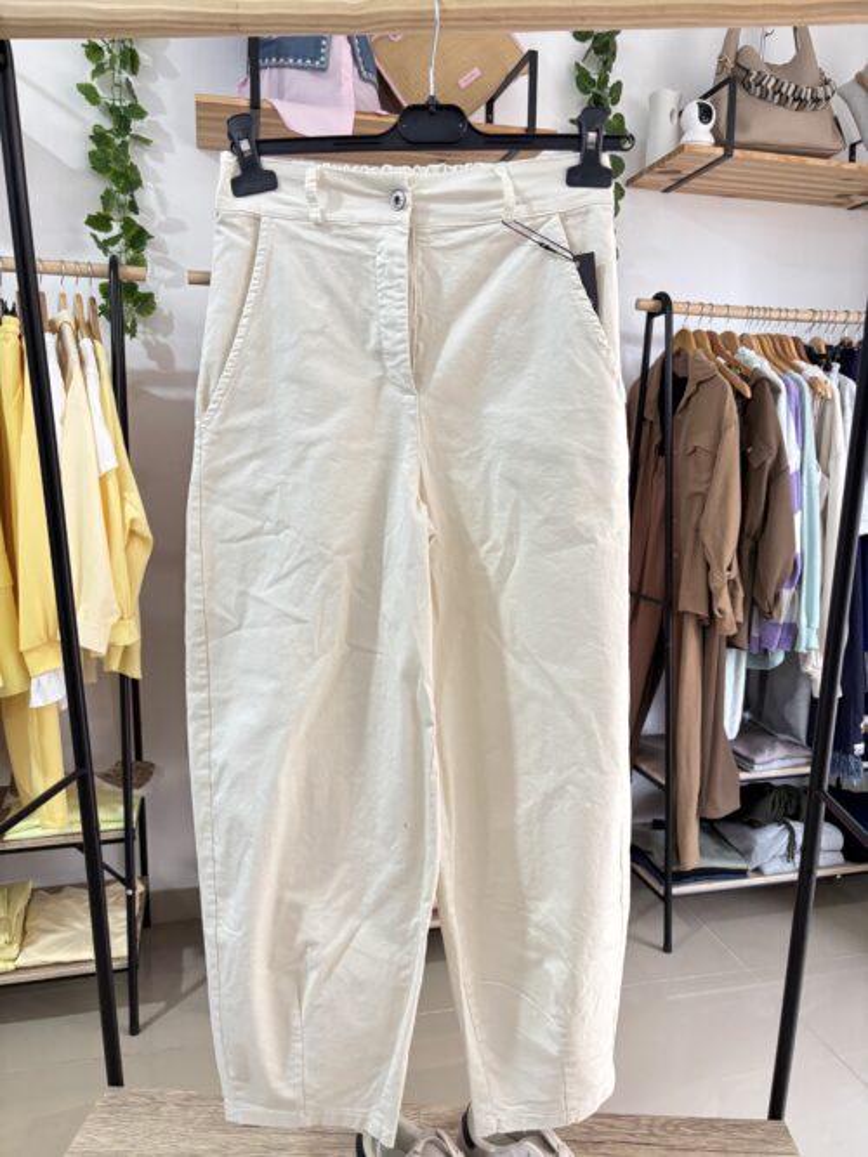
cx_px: 434
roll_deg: -1.5
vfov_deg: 67.3
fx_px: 870
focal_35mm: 26
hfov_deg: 53.0
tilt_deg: -8.8
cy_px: 578
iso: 200
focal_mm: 5.96
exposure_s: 1/50
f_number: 1.6
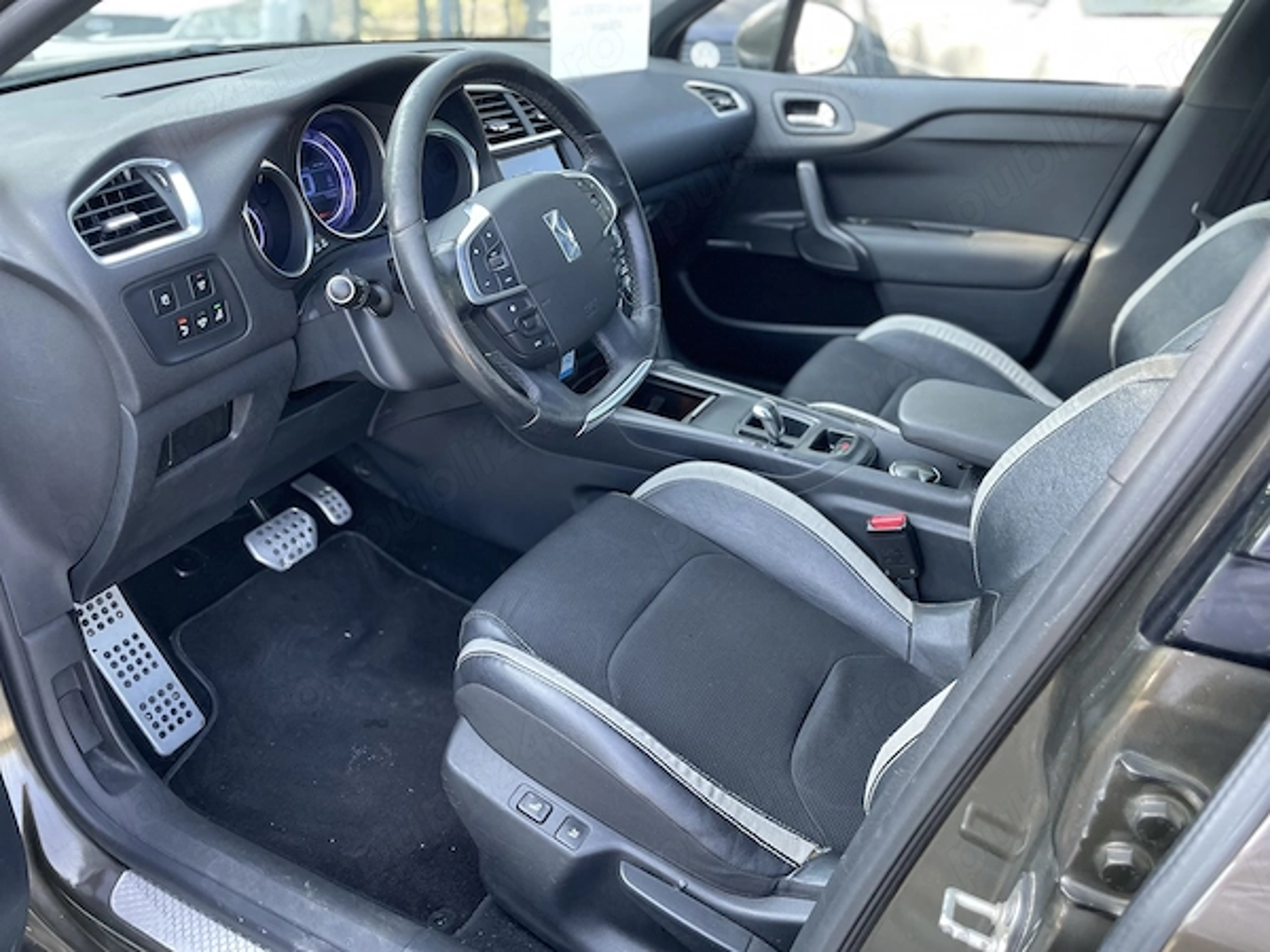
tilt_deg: -31.7
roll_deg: -3.3
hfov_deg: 67.3
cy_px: 476
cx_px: 635
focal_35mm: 26
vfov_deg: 53.1
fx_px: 954
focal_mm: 4.2
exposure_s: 1/121
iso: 125
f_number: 1.6
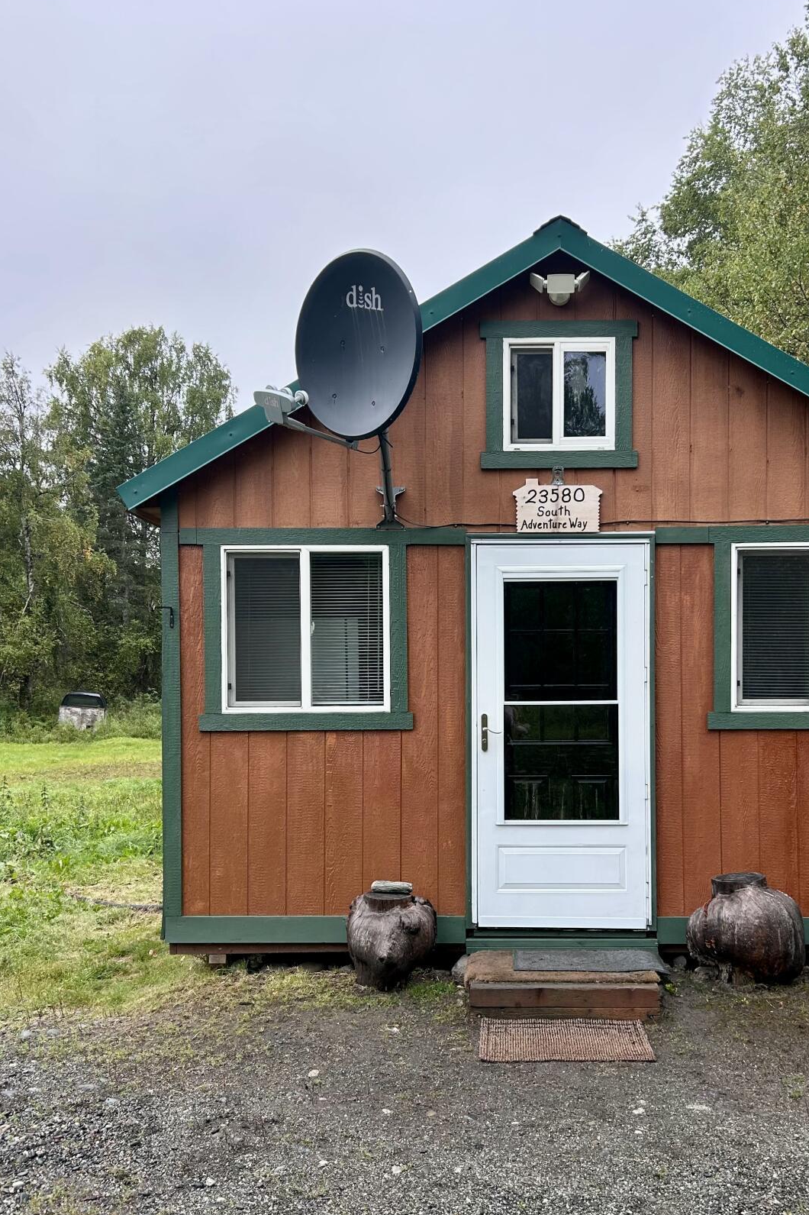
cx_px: 497
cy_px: 690
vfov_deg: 55.6
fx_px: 1146
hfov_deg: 38.7
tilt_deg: +1.5
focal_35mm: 34
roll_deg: -0.1
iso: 40
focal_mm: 5.7
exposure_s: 1/260
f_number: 1.5
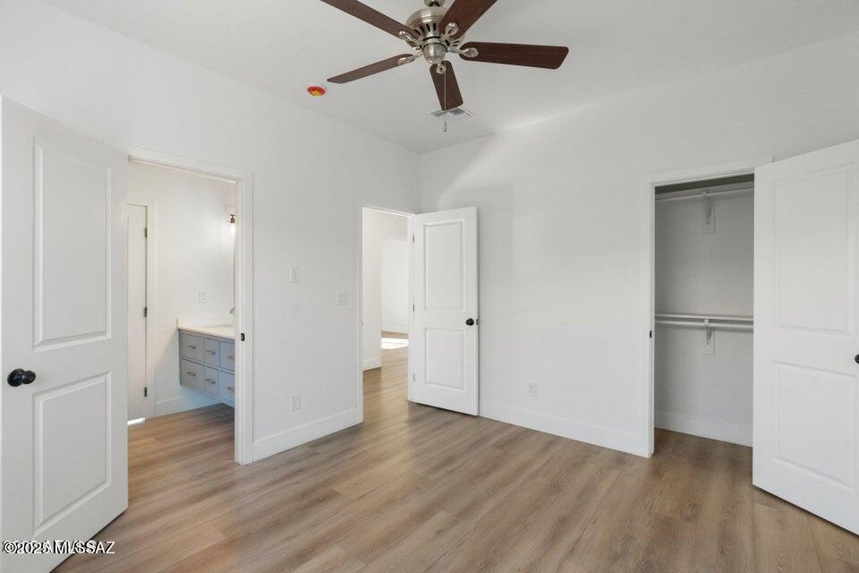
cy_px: 286
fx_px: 382
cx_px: 430
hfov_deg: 96.7
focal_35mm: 16
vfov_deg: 73.7
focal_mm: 16
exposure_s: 1/80
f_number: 8
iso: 800
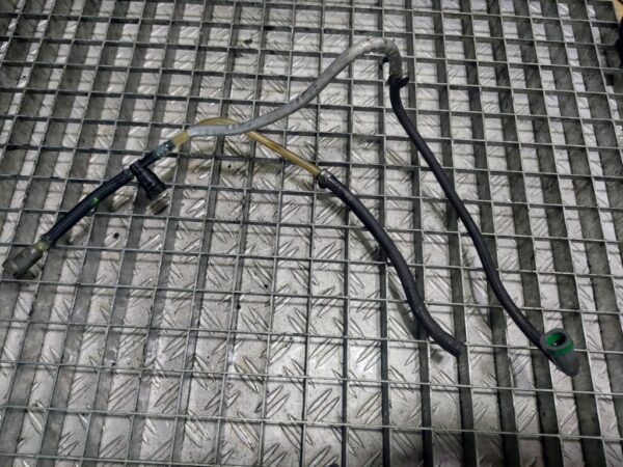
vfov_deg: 54.9
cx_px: 312
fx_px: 450
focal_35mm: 25
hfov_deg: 69.4
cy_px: 234
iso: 80
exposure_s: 1/50
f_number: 1.8
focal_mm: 5.23
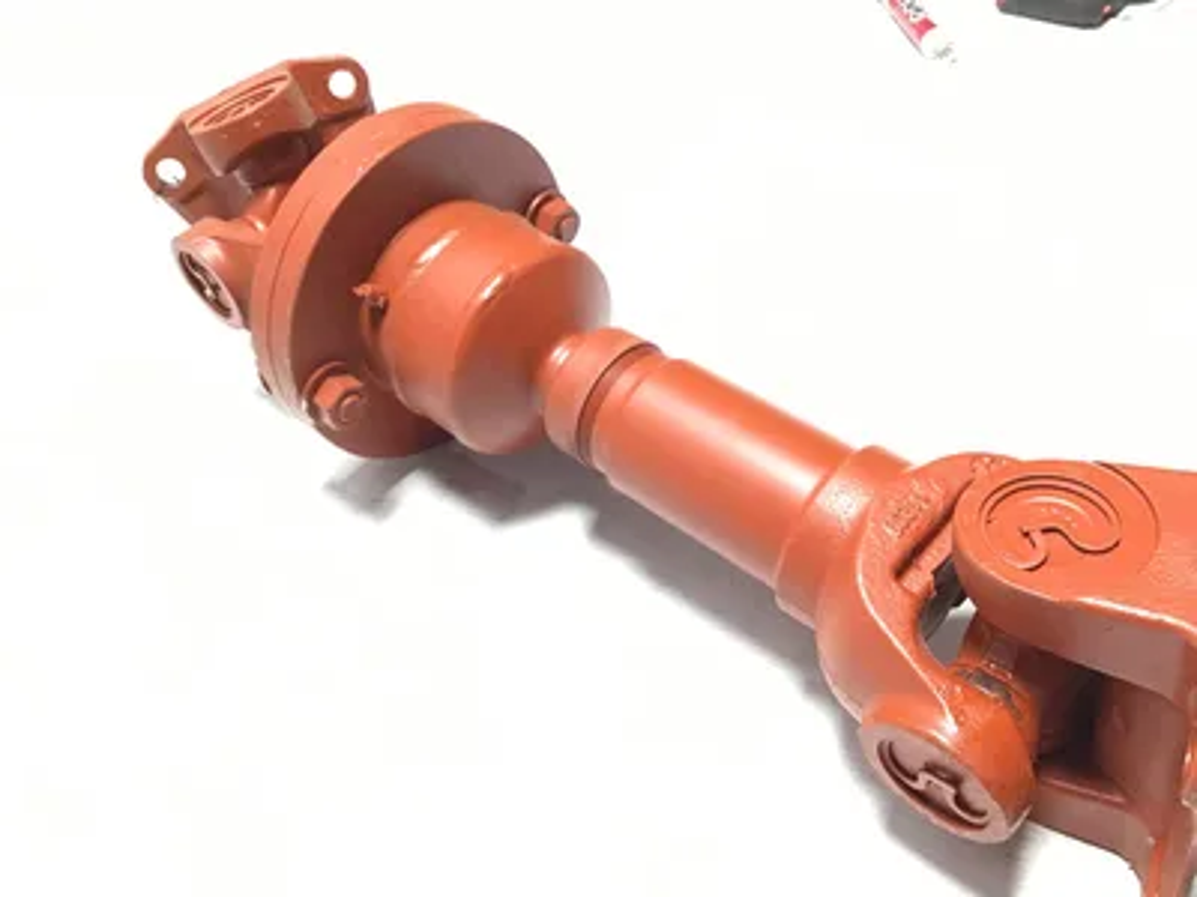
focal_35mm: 31
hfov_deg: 58.4
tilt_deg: -45.8
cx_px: 598
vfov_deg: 45.4
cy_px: 448
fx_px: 1072
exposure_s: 1/30
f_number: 2.4
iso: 25
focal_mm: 3.3
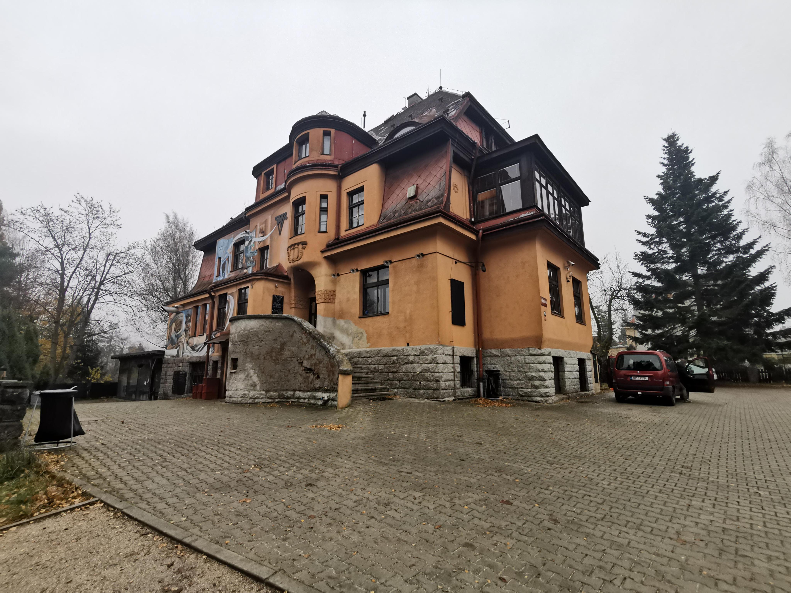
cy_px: 296
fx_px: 388
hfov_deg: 91.0
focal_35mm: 17
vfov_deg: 74.7
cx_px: 396
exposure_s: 1/100
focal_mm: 2.23
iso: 80
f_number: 2.2
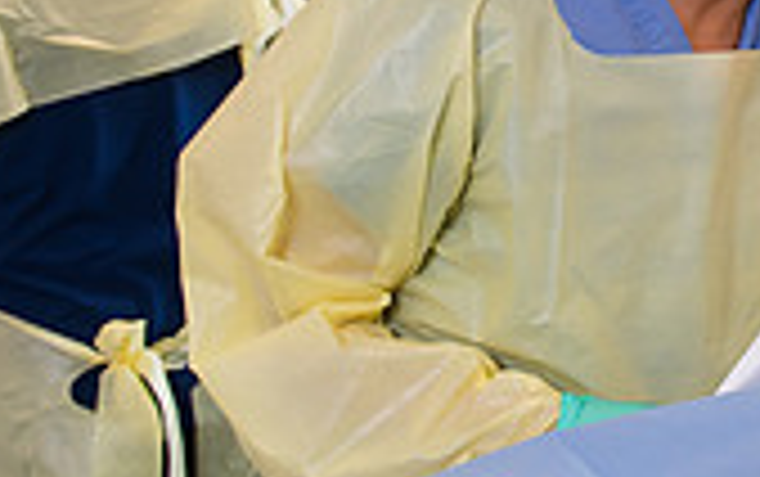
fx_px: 1742
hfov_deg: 22.1
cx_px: 989
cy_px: 20
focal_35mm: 84
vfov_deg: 15.4
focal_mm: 24
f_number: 4
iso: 500
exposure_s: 1/200
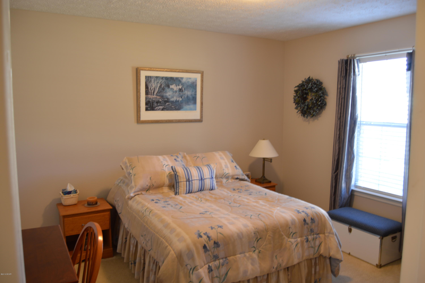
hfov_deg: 67.4
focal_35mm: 27
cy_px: 142
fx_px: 318
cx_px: 212
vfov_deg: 47.8
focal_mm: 18
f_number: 3.5
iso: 100
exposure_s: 1/8
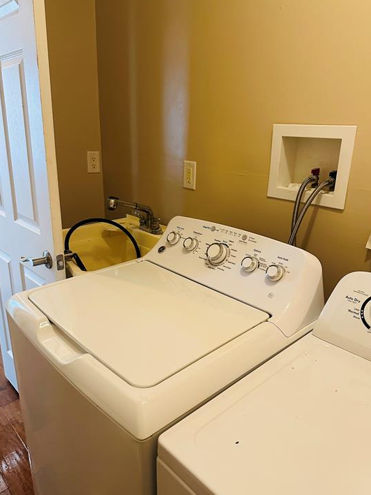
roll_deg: -1.2
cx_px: 187
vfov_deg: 67.3
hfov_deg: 53.1
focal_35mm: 26
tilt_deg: -16.1
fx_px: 371
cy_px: 249
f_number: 1.78
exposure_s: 1/60
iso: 320
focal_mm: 6.86
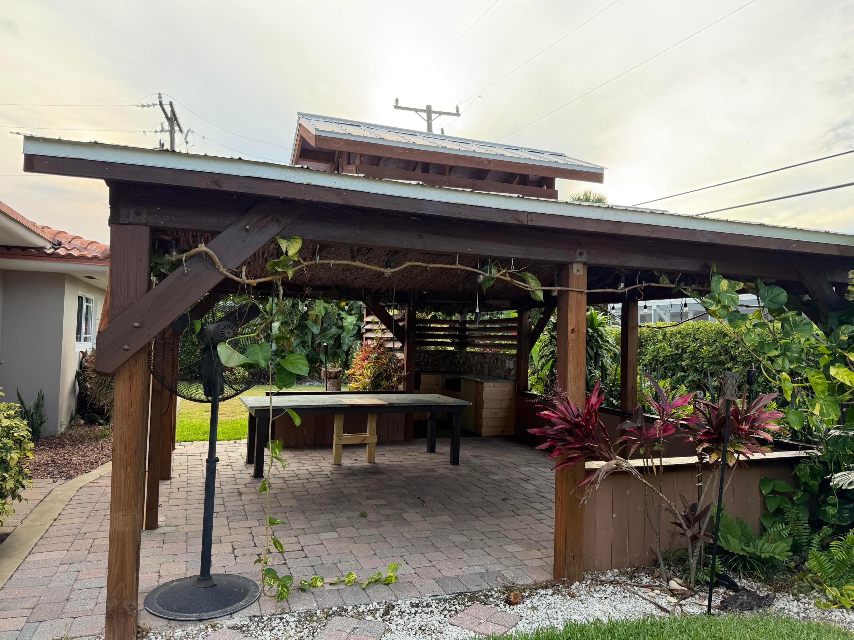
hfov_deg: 71.6
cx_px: 427
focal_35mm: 24
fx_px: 592
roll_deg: -1.3
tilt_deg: +5.3
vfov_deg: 56.8
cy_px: 320
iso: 80
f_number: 1.78
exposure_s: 1/293
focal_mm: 6.76
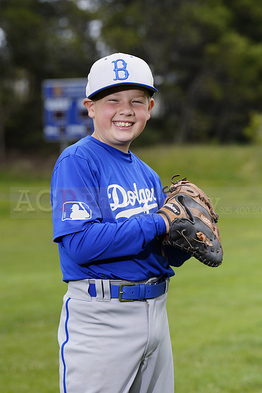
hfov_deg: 8.9
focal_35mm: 155
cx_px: 131
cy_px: 196
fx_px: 1691
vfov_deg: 13.2
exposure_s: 1/250
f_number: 6.3
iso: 100
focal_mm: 155
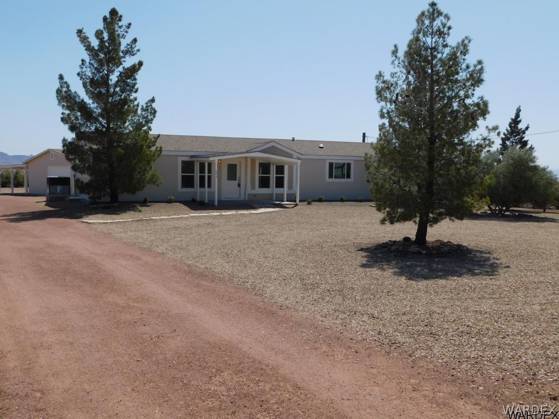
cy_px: 210
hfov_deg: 51.4
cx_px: 280
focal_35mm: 36
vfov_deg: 39.7
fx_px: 581
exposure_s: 1/500
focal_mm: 6.3
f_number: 7
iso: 125
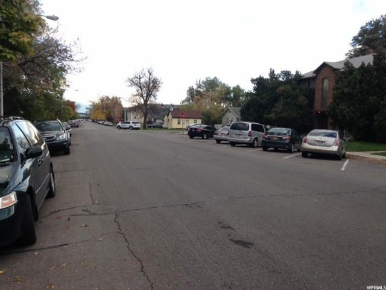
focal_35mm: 33
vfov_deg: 42.9
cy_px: 145
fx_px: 368
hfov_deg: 55.4
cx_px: 193
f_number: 2.4
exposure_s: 1/210
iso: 50
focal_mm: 4.12
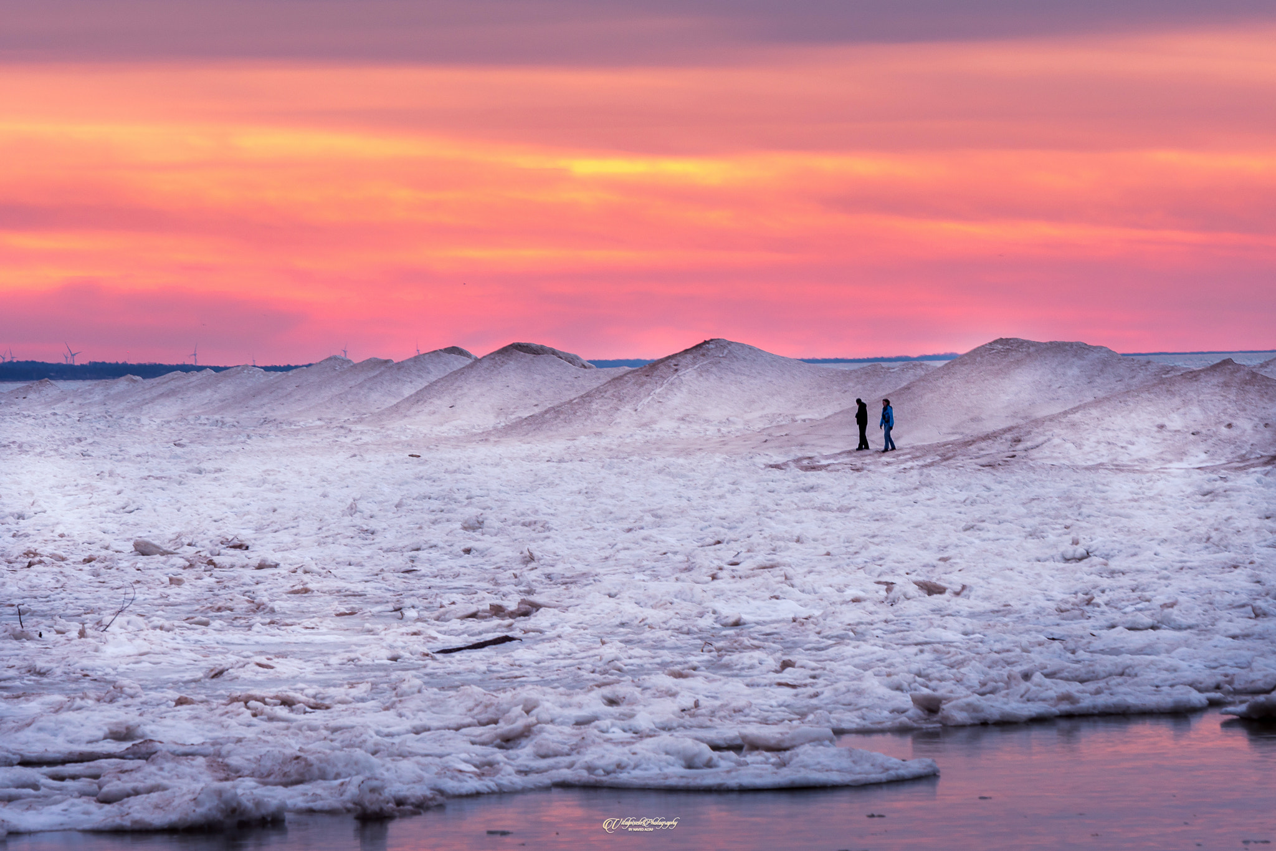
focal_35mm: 202
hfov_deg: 10.2
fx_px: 7176
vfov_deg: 6.8
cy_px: 426
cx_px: 638
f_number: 5
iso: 100
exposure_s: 1/15
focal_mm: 135
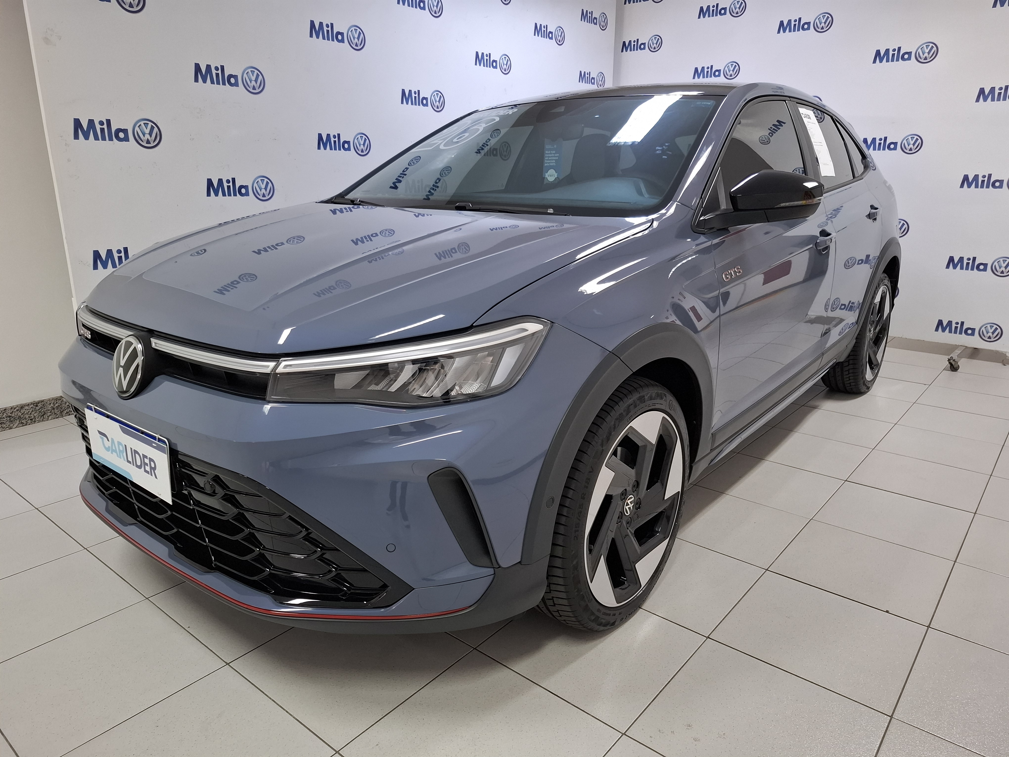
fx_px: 670
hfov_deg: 73.9
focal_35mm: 23
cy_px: 378
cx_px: 504
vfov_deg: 58.9
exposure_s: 1/60
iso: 320
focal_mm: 5.54
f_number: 1.8
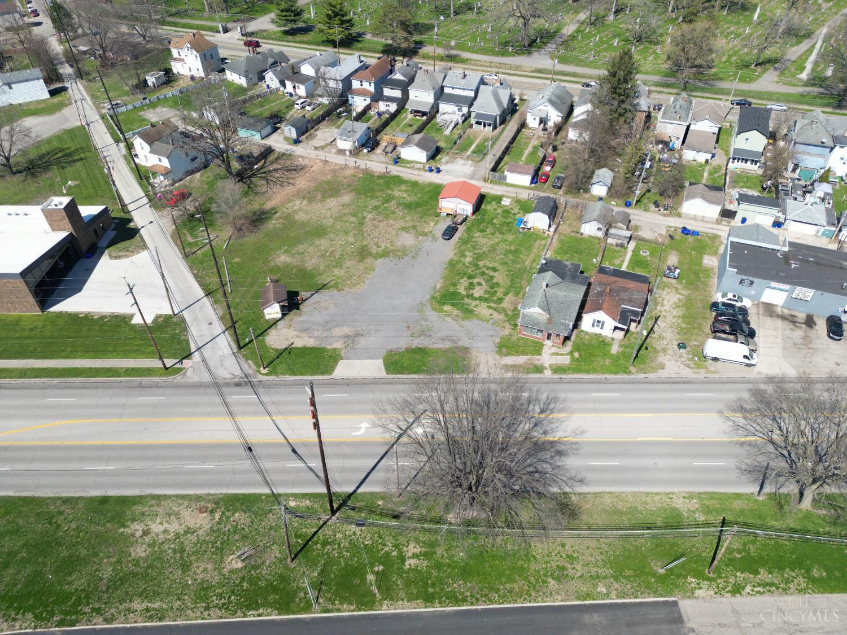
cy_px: 318
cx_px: 424
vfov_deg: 56.8
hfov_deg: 71.6
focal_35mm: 24
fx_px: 587
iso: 120
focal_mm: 6.72
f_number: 1.7
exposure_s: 1/2500
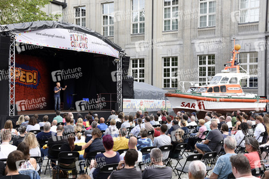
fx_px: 388
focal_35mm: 52
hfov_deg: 38.2
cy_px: 90
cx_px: 134
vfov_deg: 26.0
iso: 500
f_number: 6.3
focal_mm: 52
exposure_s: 1/60
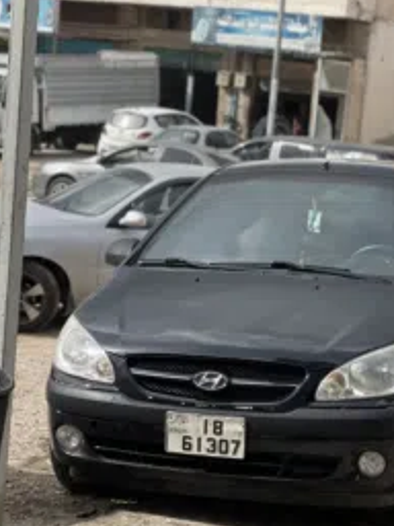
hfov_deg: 14.7
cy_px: 325
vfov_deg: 19.6
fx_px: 1518
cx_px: 289
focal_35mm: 100
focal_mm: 7.5
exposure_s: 1/1179
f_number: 2.2
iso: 32
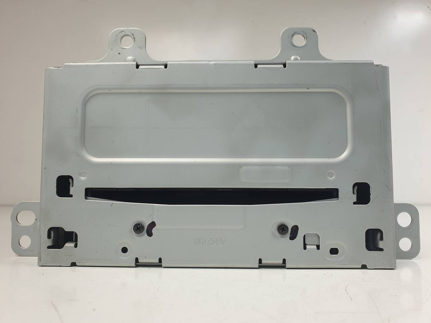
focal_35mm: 26
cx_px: 216
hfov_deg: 67.3
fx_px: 324
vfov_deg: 53.1
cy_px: 162
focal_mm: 4.3
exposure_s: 1/101
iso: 50
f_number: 2.4
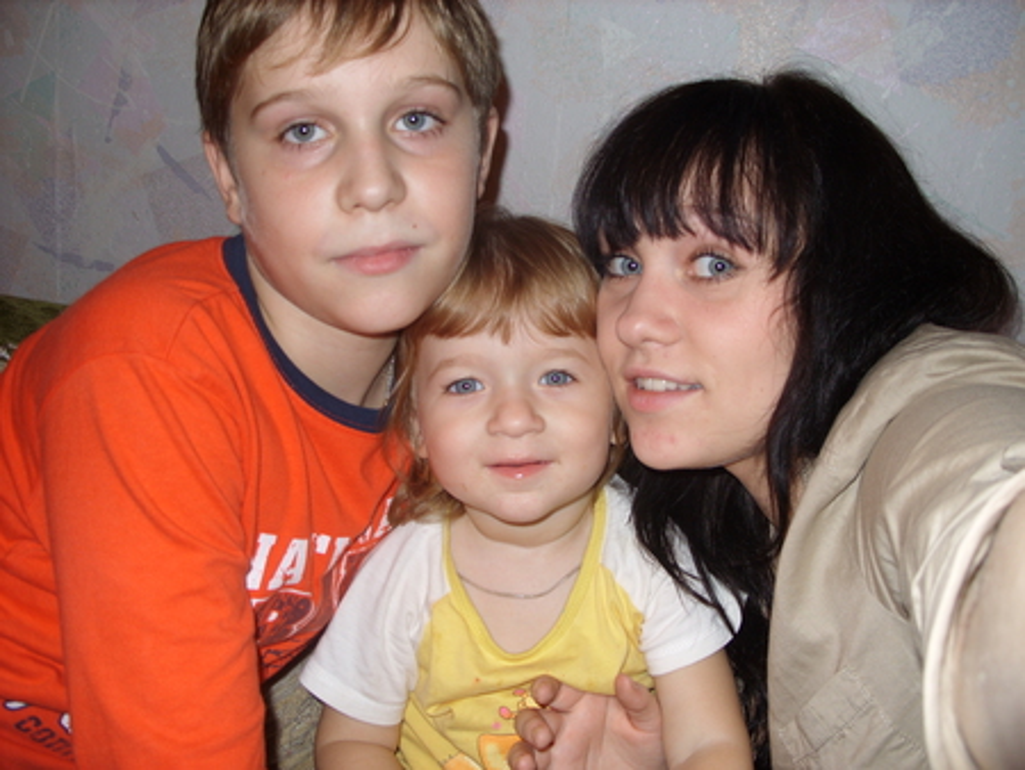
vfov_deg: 37.8
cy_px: 385
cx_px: 512
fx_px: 1126
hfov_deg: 49.0
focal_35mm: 38
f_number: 2.8
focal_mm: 7.8
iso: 50
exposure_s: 1/30
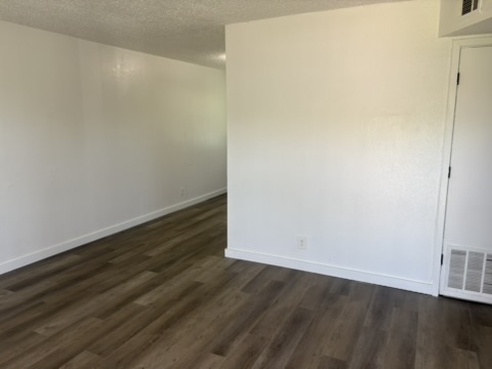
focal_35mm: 26
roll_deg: +1.0
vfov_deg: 53.1
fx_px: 370
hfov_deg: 67.3
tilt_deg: -8.8
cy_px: 184
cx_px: 246
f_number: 1.6
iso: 80
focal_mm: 5.96
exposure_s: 1/122
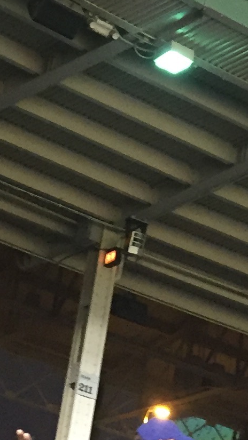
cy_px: -23
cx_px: 173
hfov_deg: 9.7
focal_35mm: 125
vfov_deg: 16.7
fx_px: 1461
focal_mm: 4.15
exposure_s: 1/24
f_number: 2.2
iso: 250
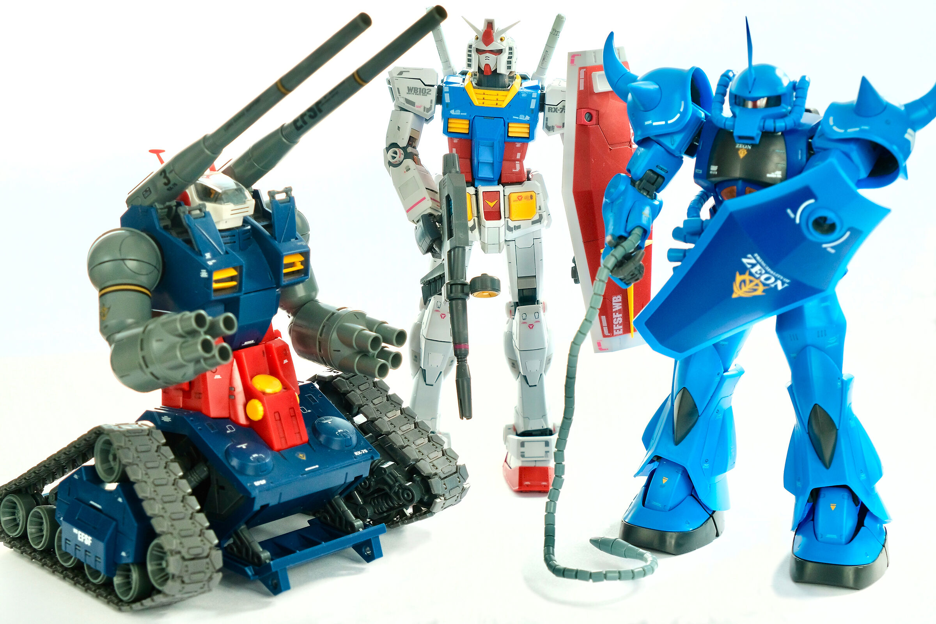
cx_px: 468
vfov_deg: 16.5
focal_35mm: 83
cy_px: 312
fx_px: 2158
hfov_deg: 24.5
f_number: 5.6
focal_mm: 55
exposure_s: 1/250
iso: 800
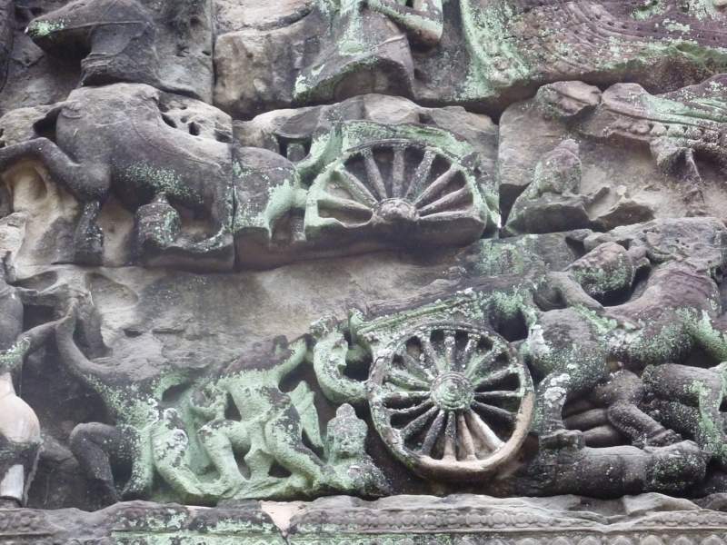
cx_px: 364
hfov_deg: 17.0
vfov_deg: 12.8
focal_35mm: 116
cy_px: 272
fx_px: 2436
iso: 400
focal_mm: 15.8
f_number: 4.3
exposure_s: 1/25
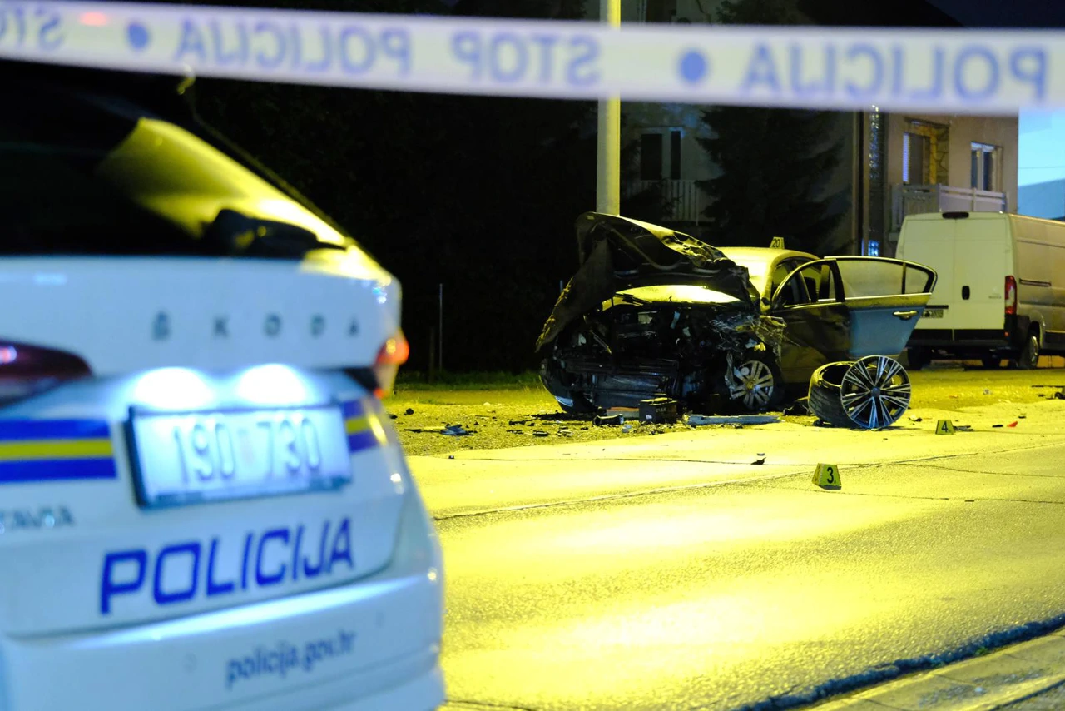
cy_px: 356
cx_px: 532
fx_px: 2397
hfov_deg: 25.1
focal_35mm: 81
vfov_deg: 16.9
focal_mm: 54.1
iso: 6400
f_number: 2.8
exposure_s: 1/20
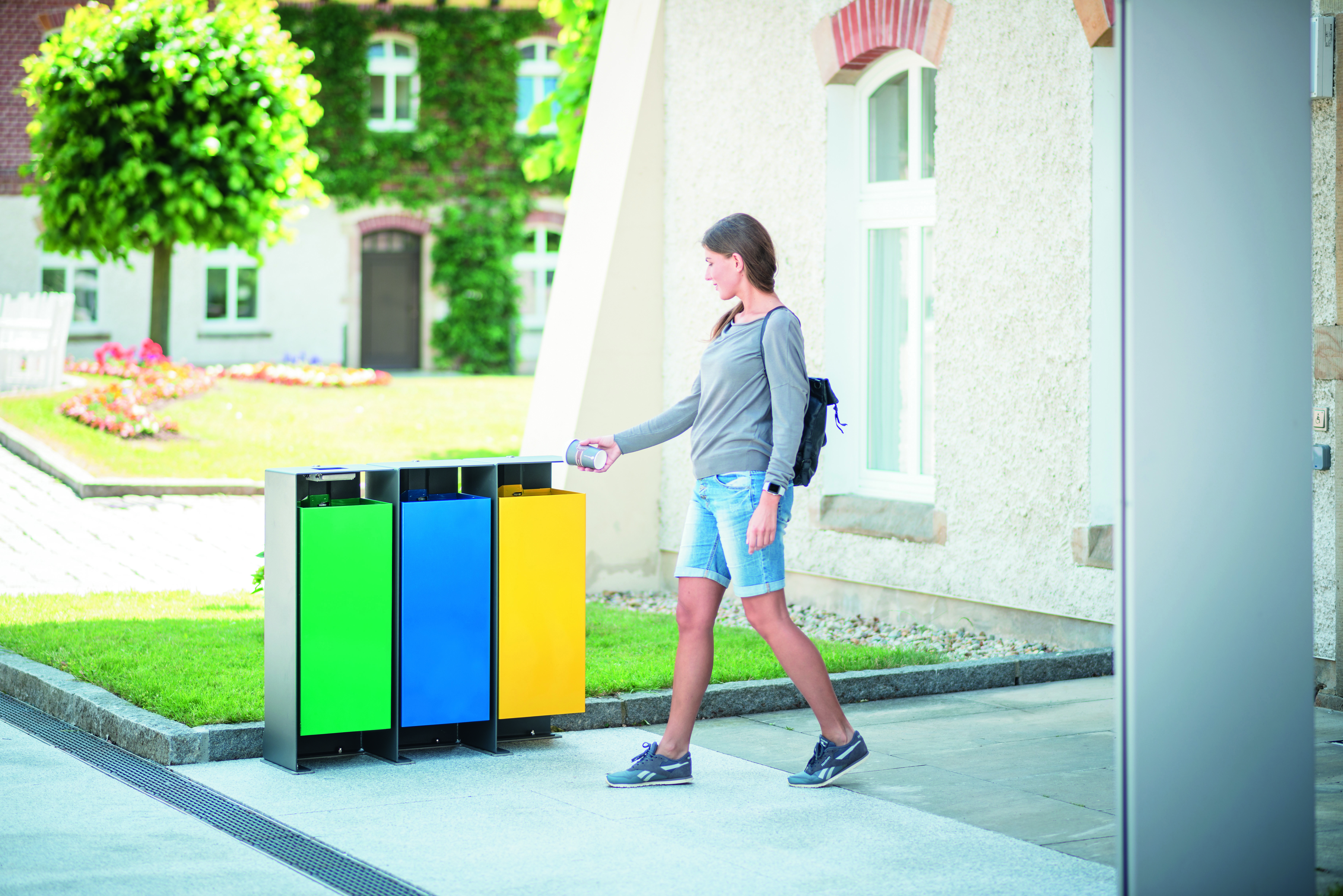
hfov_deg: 23.9
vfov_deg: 16.1
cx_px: 672
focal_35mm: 85
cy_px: 448
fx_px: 3172
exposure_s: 1/400
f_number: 2.2
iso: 80
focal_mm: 85
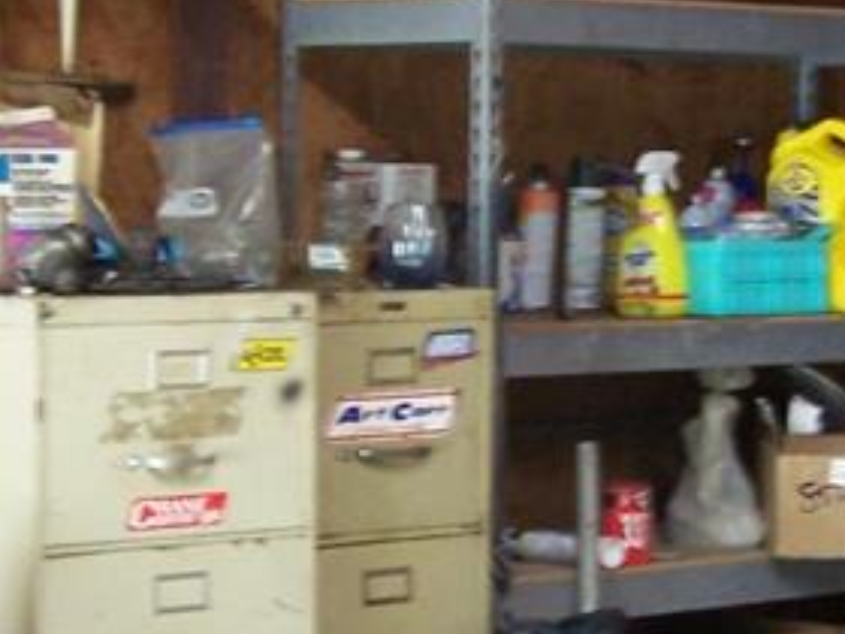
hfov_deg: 14.1
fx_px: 3393
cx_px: 673
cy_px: 420
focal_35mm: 139
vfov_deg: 10.7
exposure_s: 1/8
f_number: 2.8
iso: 140
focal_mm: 6.3
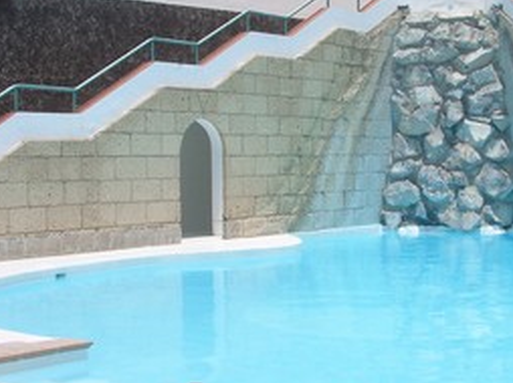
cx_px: 384
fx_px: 1022
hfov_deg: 27.8
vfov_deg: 21.3
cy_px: 197
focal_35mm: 69
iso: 80
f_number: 4.3
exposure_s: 1/2000
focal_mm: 5.8
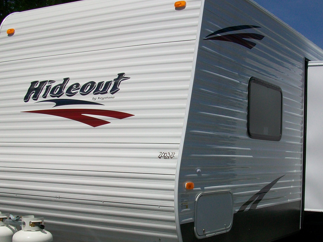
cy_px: 143
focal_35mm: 54
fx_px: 504
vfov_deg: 27.0
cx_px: 198
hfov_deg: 35.4
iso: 64
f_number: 5.5
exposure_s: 1/800
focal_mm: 5.7
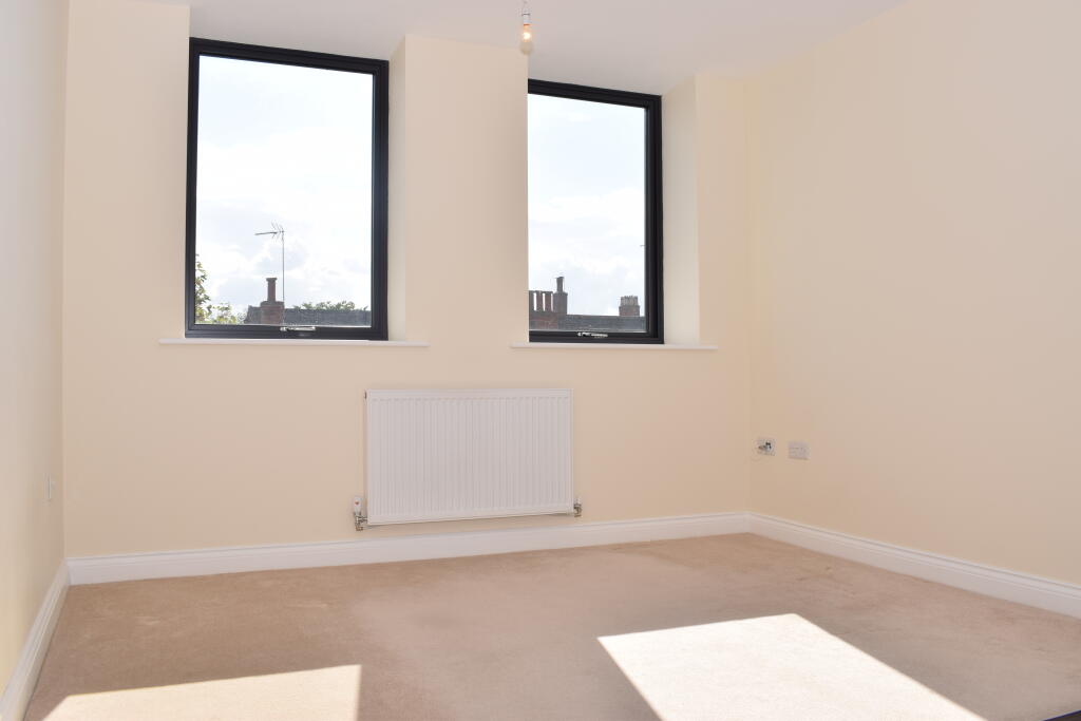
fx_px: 901
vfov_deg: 43.6
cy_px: 360
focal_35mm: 30
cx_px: 540
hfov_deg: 61.9
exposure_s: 1/200
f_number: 10
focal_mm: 20
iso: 100
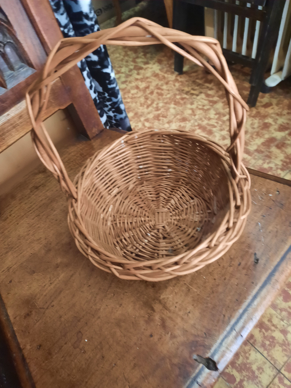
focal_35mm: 25
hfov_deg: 54.9
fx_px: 280
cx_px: 146
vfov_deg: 69.4
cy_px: 194
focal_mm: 4.6
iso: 400
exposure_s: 1/33
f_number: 2
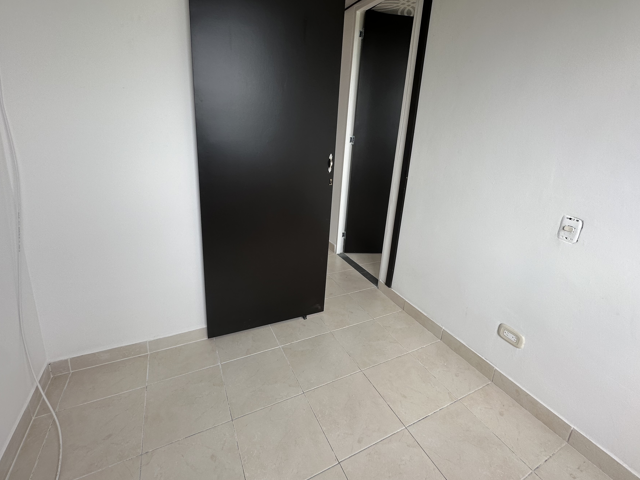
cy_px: 208
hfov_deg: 94.5
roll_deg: -3.9
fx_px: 296
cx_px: 317
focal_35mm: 16
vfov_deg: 77.7
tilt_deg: -14.6
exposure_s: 1/99
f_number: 2.2
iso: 40
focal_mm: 2.22
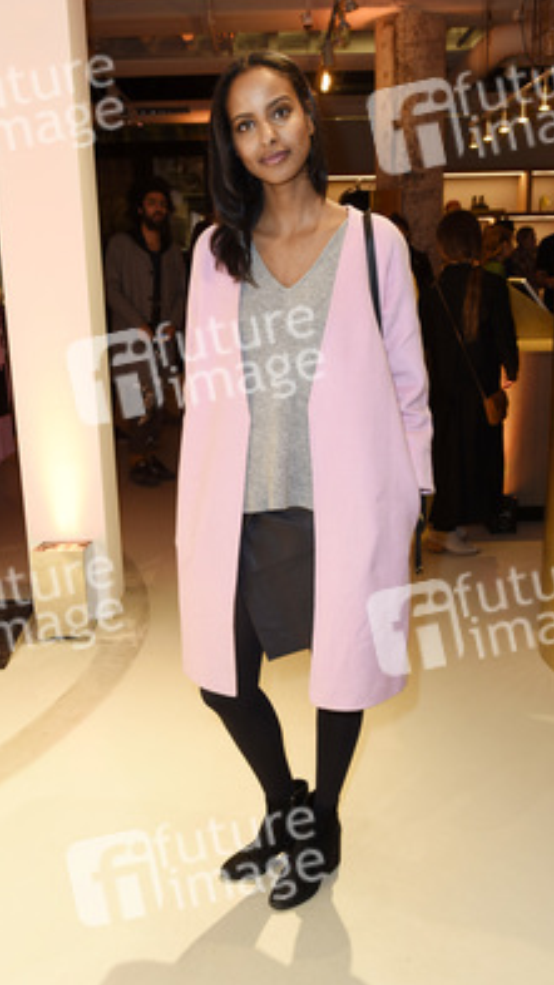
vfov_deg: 59.5
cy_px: 491
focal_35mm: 33
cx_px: 268
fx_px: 862
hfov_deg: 35.6
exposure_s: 1/80
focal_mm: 31
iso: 800
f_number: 5.6
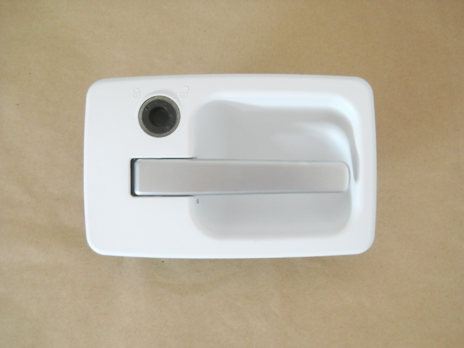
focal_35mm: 41
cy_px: 174
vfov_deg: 35.1
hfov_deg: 45.8
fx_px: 550
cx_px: 232
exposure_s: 1/20
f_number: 3.1
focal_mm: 6.72
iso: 400
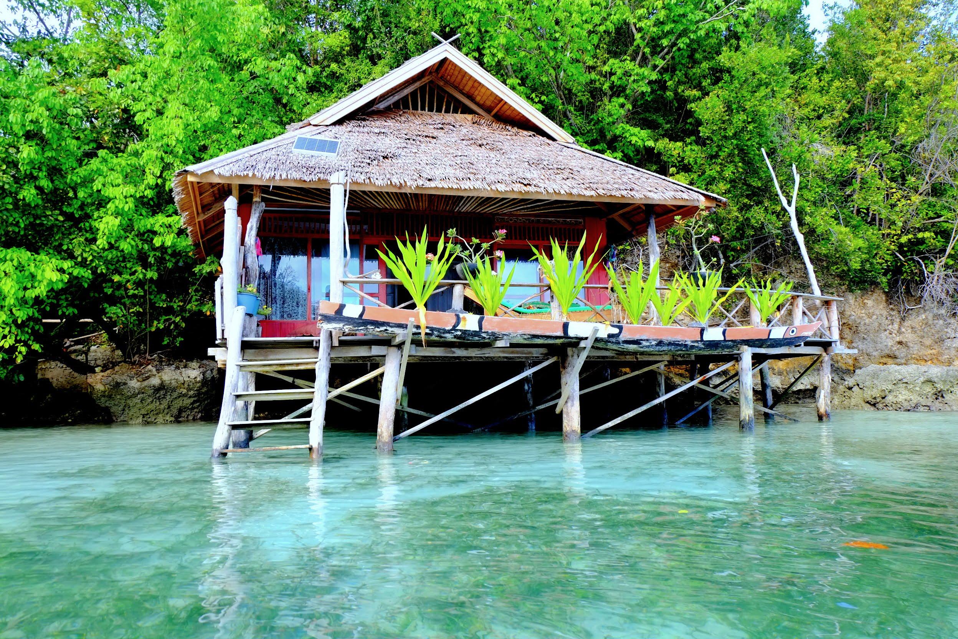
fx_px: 639
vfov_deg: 53.1
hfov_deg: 73.7
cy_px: 320
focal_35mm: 24
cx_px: 479
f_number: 4.5
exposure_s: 1/140
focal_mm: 16
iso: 200
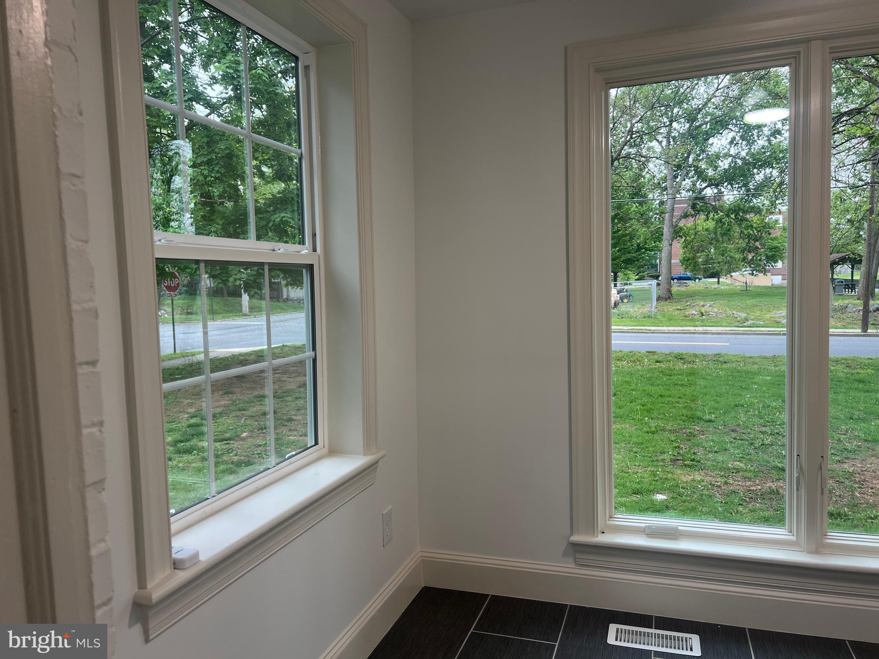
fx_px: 660
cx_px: 440
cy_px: 330
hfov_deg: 67.3
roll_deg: +1.7
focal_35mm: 26
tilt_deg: -4.9
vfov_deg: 53.1
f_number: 1.5
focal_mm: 5.7
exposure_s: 1/121
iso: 50
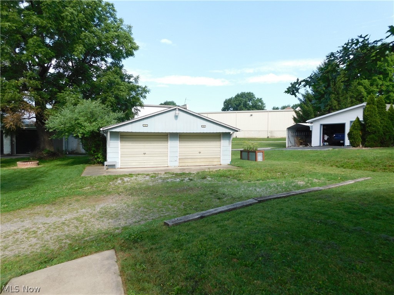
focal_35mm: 23
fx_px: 262
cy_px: 148
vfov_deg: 58.9
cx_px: 197
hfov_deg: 73.9
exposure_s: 1/640
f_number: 3
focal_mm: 4
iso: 125
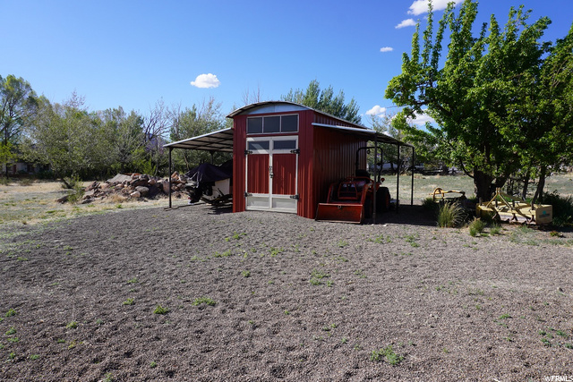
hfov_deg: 73.7
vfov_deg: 53.2
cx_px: 286
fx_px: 382
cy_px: 191
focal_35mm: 24
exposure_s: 1/160
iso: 100
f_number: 10
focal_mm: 16
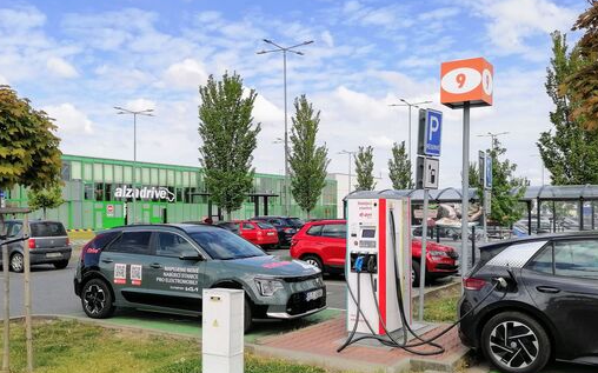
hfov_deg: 51.6
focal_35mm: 38
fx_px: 619
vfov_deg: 33.5
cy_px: 219
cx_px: 297
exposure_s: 1/1451
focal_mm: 5.3
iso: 50
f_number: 1.8
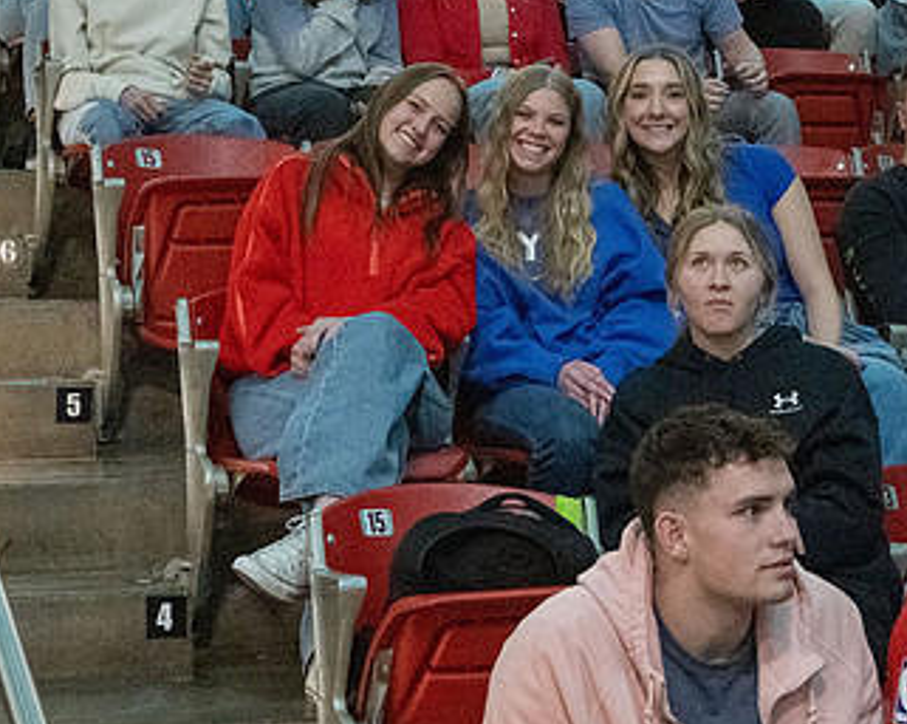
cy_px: 200
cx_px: 529
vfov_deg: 17.4
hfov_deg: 21.7
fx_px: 2359
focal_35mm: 88
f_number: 4
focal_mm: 30
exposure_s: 1/250
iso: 4000
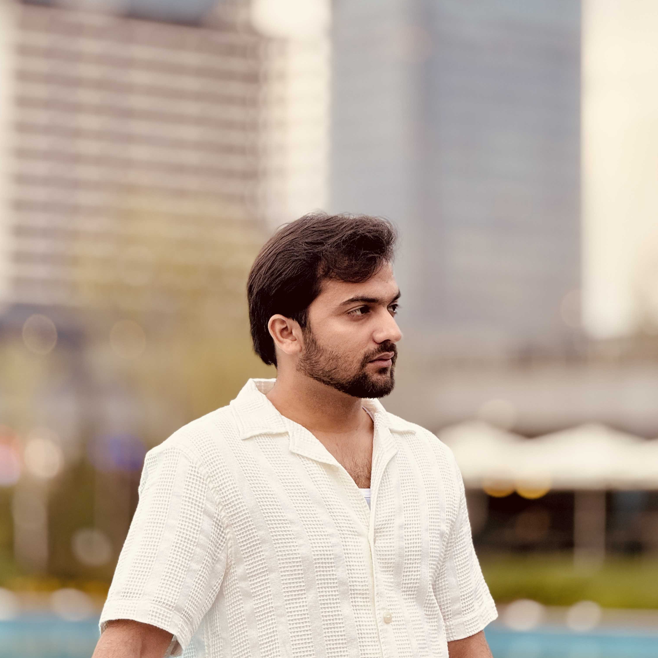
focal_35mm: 142
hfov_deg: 12.3
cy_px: 244
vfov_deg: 12.3
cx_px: 329
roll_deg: -0.2
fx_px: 3054
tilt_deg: +4.9
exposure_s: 1/99
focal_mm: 15.66
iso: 100
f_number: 2.8
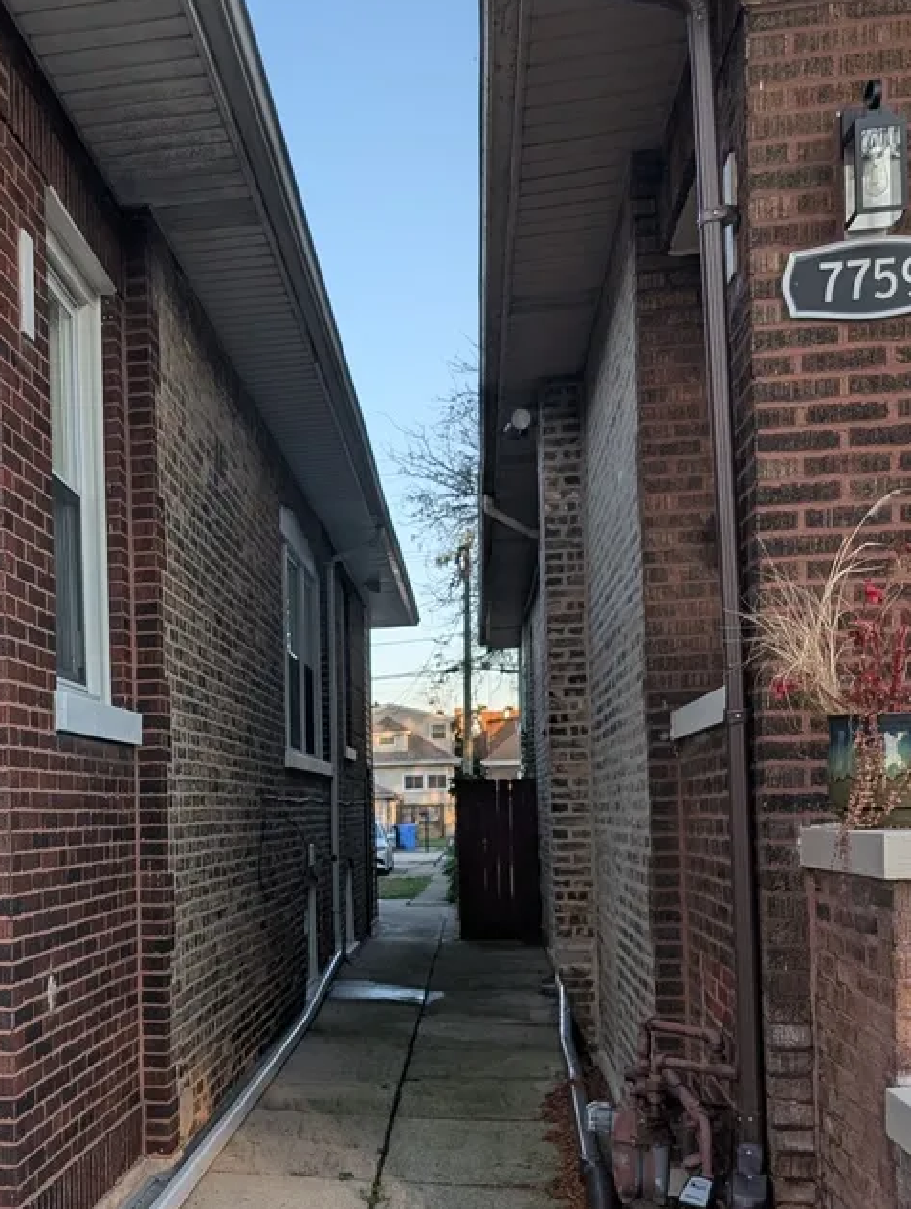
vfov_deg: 45.2
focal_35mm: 41
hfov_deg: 33.9
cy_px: 784
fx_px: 1435
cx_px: 152
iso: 21
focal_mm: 6.9
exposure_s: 1/252
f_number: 1.68
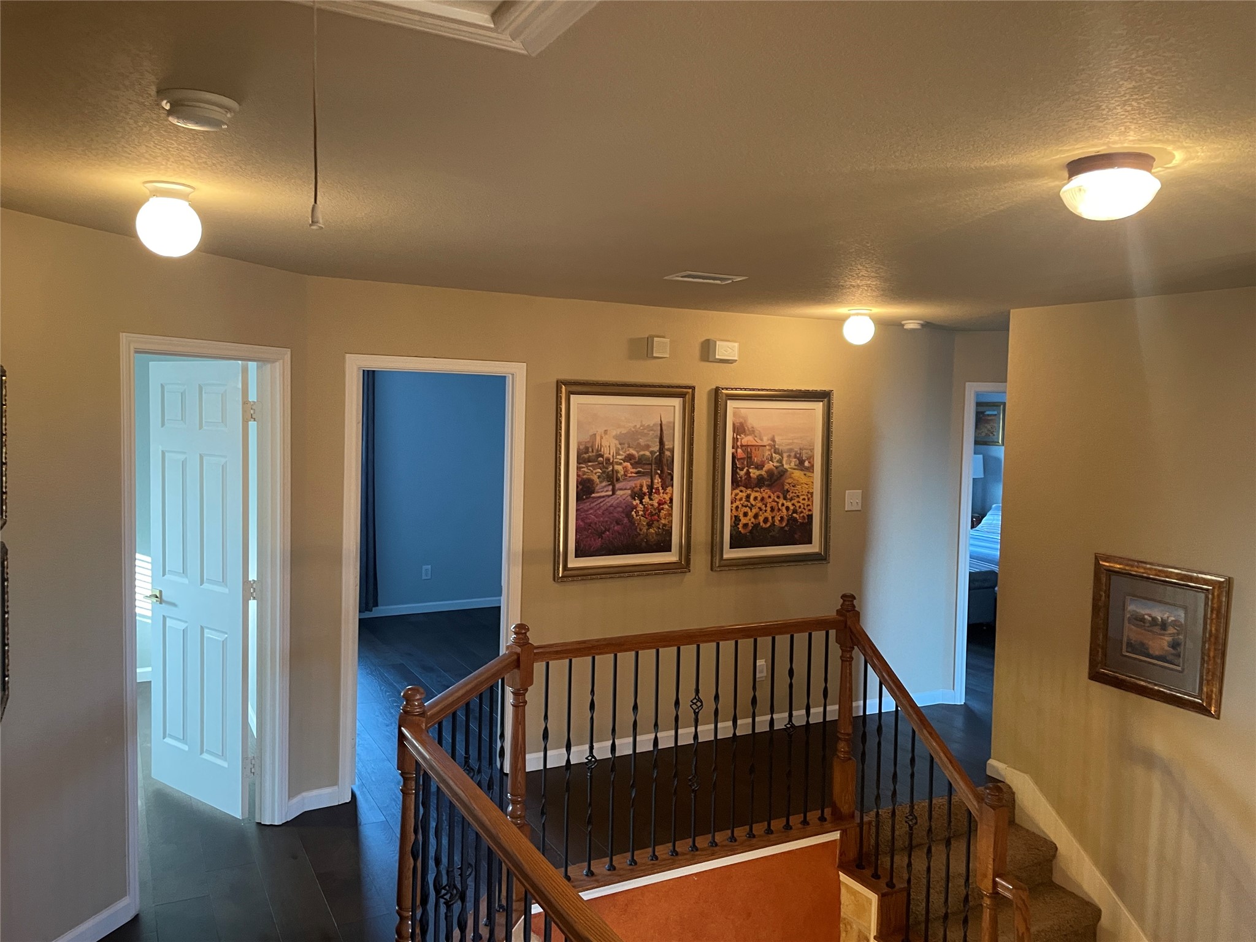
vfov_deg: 53.1
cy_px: 471
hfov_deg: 67.3
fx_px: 943
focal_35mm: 26
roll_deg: -1.2
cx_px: 628
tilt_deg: -1.6
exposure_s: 1/60
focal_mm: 4.2
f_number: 1.6
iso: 250
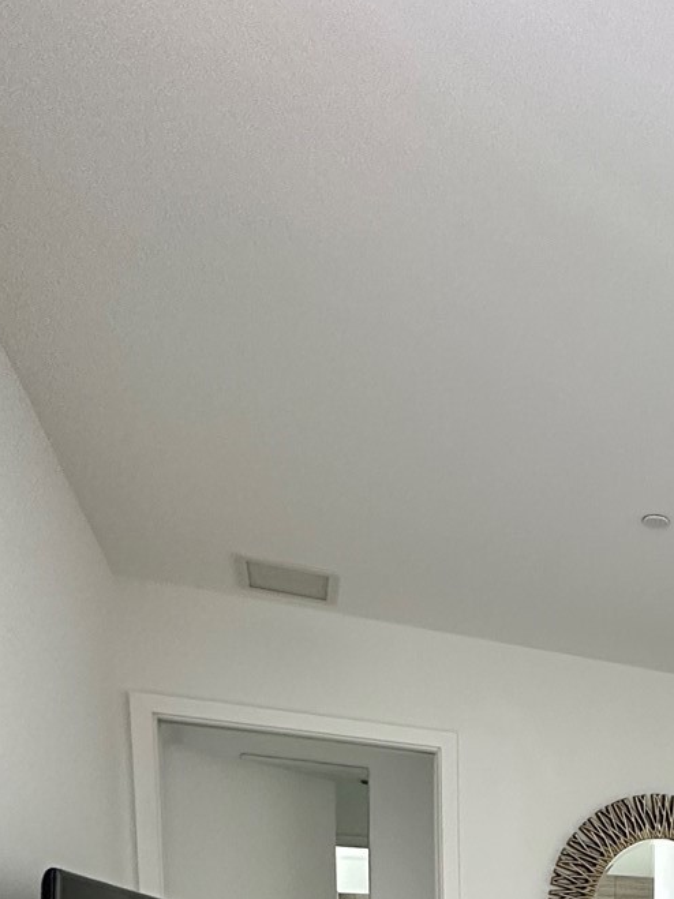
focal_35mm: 34
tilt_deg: -6.1
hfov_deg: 35.7
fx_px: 883
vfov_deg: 40.5
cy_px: 1044
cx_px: 741
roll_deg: -1.8
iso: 500
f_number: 2.2
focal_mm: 2.22
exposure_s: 1/60
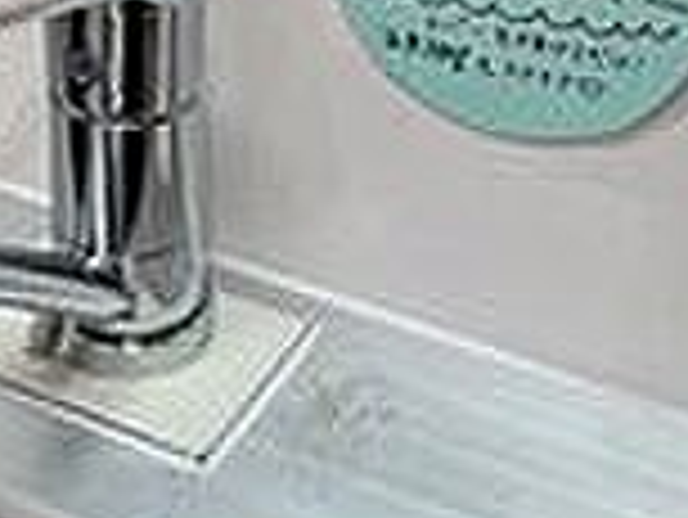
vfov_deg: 14.3
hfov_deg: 18.8
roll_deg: +1.0
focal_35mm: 102
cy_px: 9
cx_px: 9
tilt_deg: -29.6
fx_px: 2029
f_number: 1.6
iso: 80
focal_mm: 5.1
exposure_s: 1/100
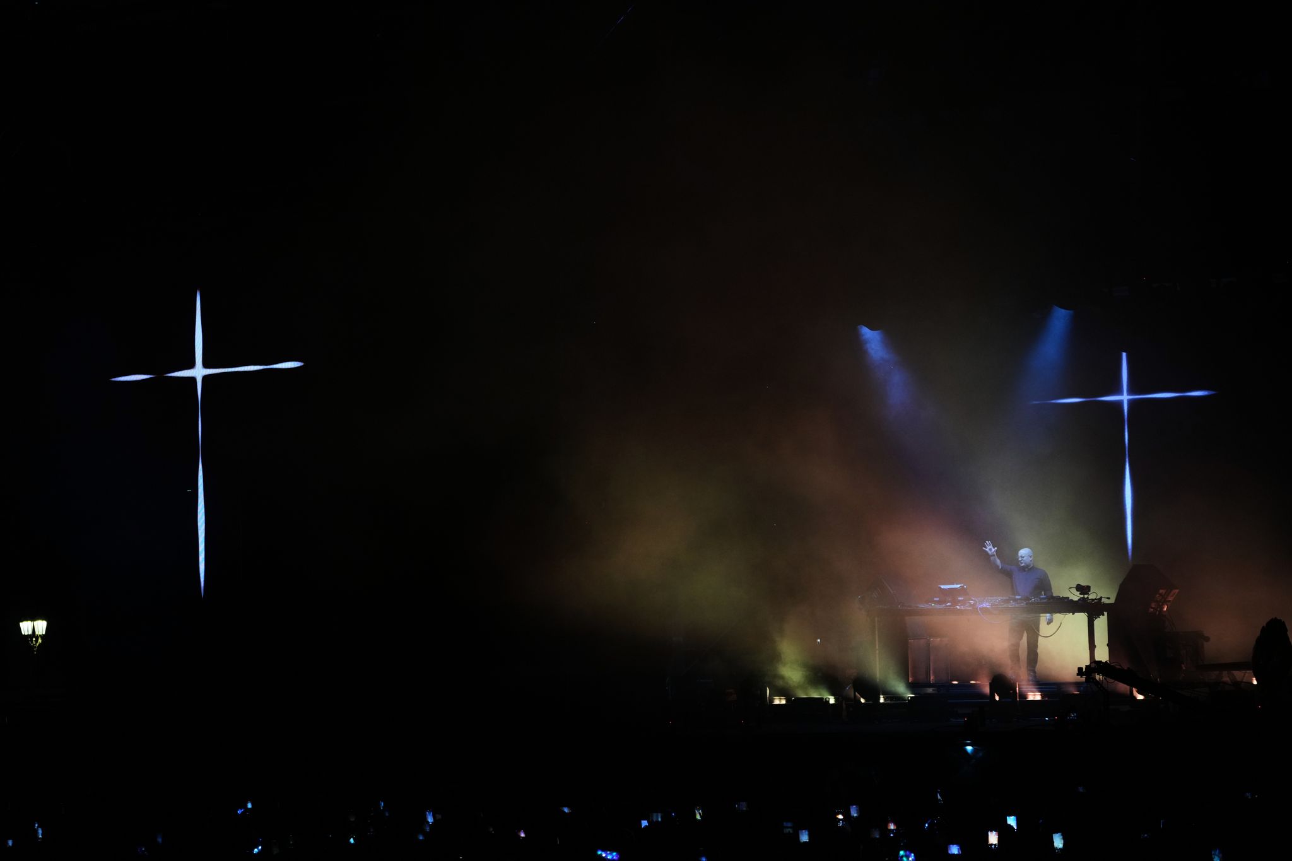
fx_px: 2691
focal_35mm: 75
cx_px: 646
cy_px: 430
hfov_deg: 27.0
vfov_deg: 18.2
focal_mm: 75
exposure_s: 1/320
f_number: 2.8
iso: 2000
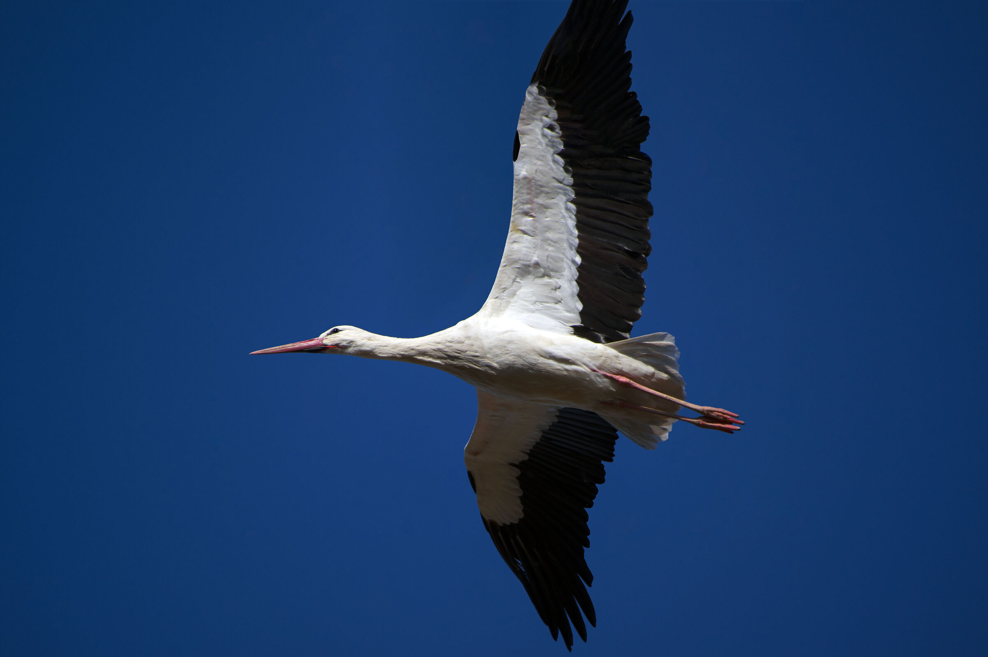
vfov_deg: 3.0
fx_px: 12340
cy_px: 328
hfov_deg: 4.6
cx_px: 494
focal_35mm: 450
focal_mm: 300
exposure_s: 1/800
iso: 100
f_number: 6.3
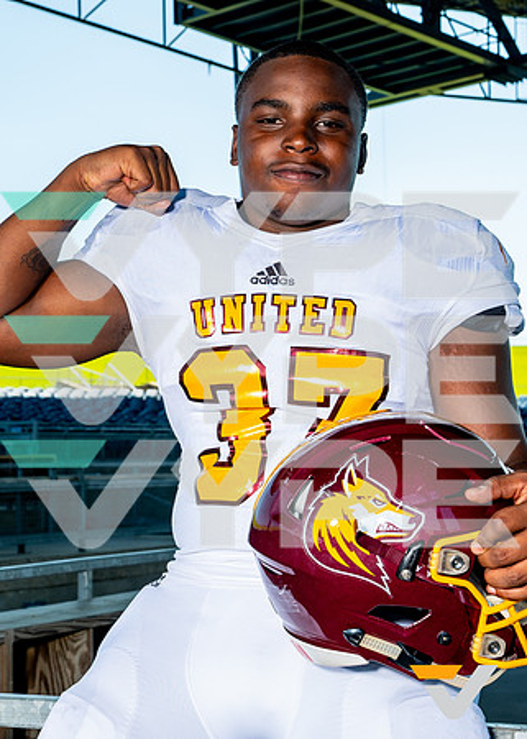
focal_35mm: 65
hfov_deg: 22.0
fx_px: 1353
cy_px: 370
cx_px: 220
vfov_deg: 30.5
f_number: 8
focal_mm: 44
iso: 125
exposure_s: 1/125
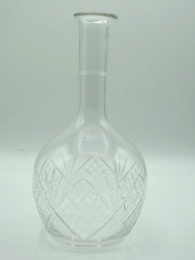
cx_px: 98
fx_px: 451
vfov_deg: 32.2
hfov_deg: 24.4
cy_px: 130
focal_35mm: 60
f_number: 4.7
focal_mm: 12.8
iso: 80
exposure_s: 1/400
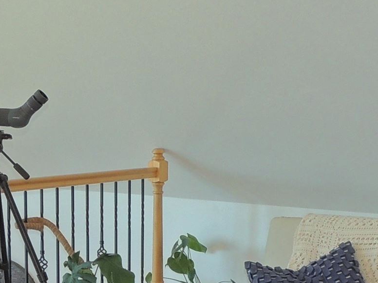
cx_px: 74
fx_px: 1037
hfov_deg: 20.4
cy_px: 292
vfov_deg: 15.2
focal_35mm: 95
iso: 180
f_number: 3
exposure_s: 1/40
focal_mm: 4.3
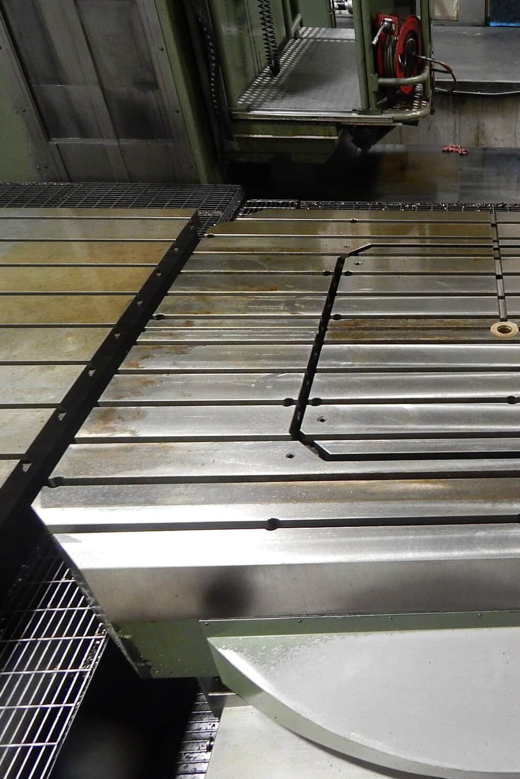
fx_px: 693
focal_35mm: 32
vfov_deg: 58.7
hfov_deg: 37.3
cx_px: 506
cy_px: 389
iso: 400
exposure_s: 1/10
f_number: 3
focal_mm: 4
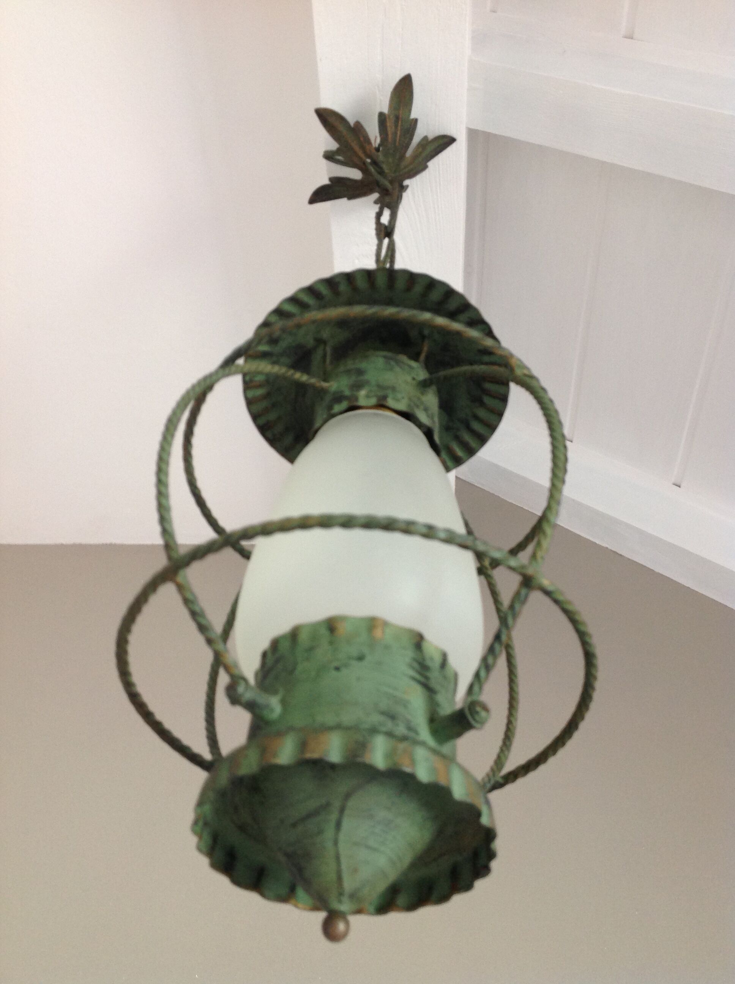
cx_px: 368
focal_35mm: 35
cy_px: 492
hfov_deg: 40.6
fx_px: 993
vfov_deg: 52.7
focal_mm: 4.28
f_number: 2.4
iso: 100
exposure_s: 1/15
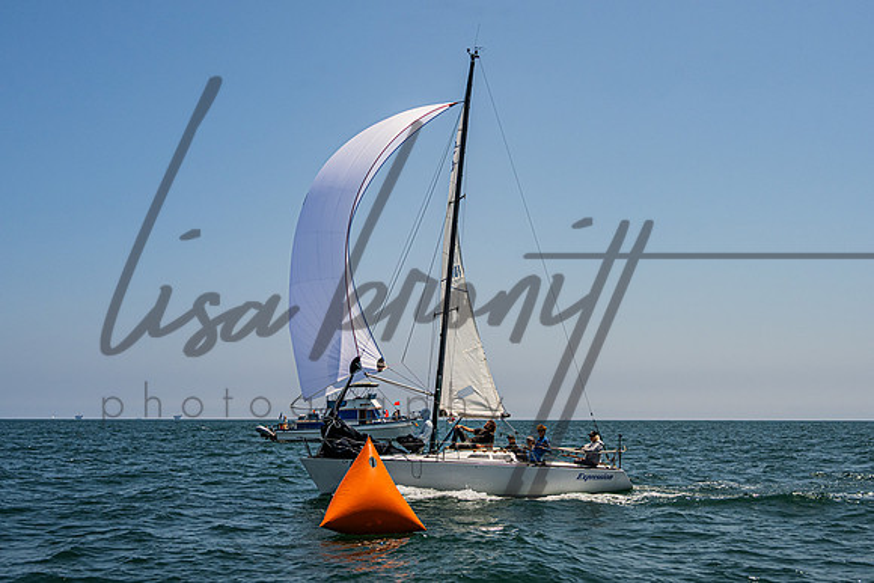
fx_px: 1049
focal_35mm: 43
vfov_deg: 31.1
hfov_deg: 45.2
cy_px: 276
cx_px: 471
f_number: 8
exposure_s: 1/3200
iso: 500
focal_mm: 35
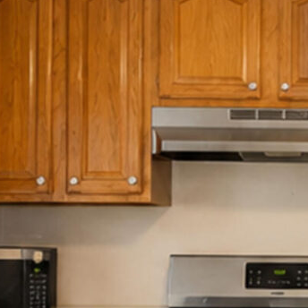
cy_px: 279
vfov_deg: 18.0
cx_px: 462
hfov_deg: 16.6
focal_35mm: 95
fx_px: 956
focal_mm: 10
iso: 2000
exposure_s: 1/60
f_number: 7.1
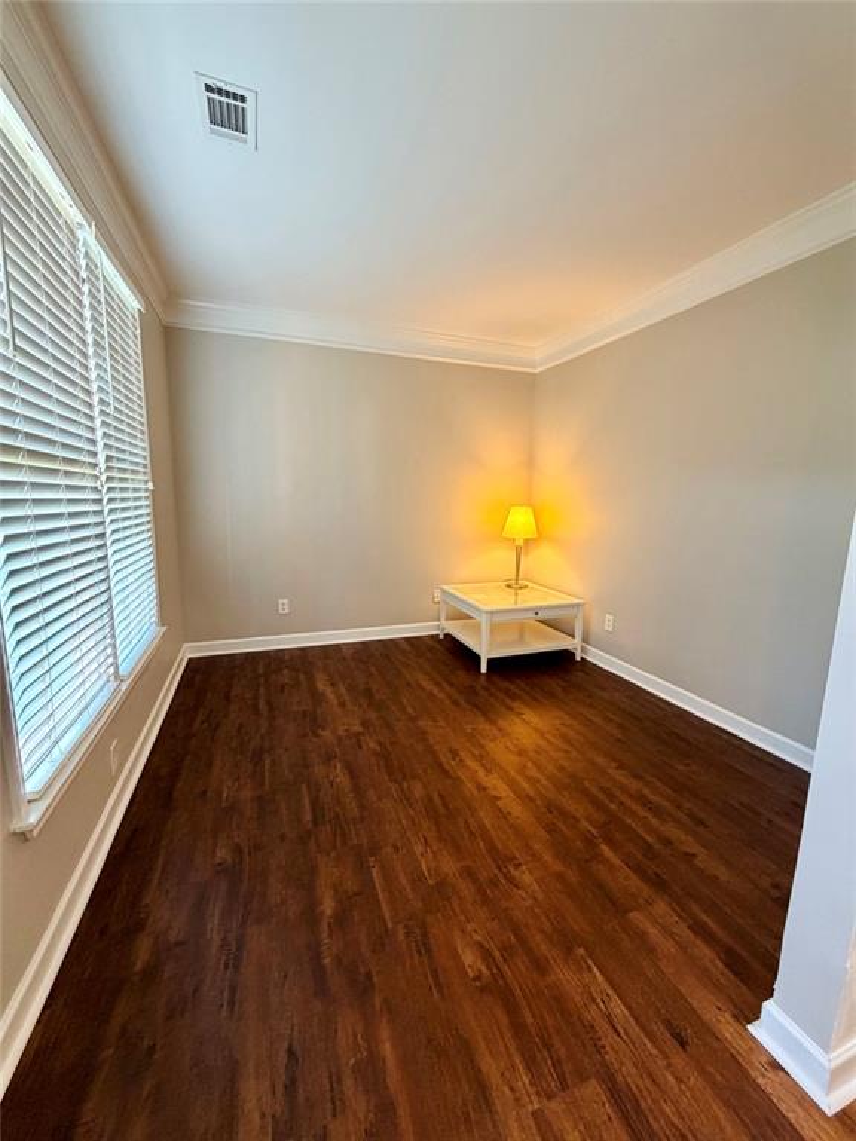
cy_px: 570
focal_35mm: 14
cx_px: 428
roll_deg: -1.4
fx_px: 462
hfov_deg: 85.7
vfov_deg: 102.1
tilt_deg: -8.9
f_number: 2.2
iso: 250
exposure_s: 1/60
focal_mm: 2.22
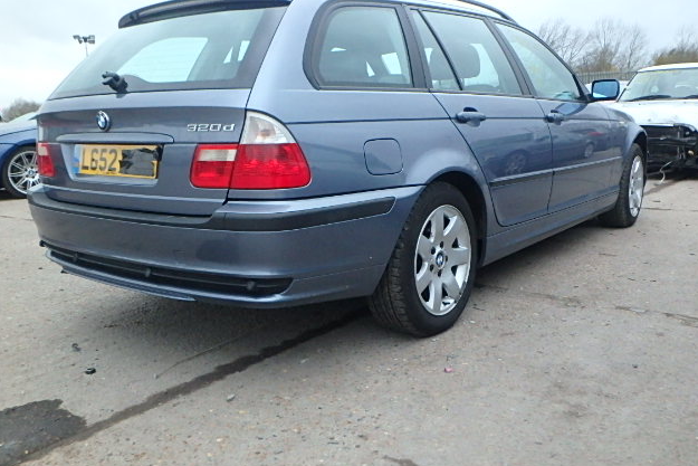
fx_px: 640
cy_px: 221
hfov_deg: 57.2
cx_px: 355
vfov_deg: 40.0
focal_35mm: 33
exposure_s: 1/25
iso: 800
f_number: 4.7
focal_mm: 5.6
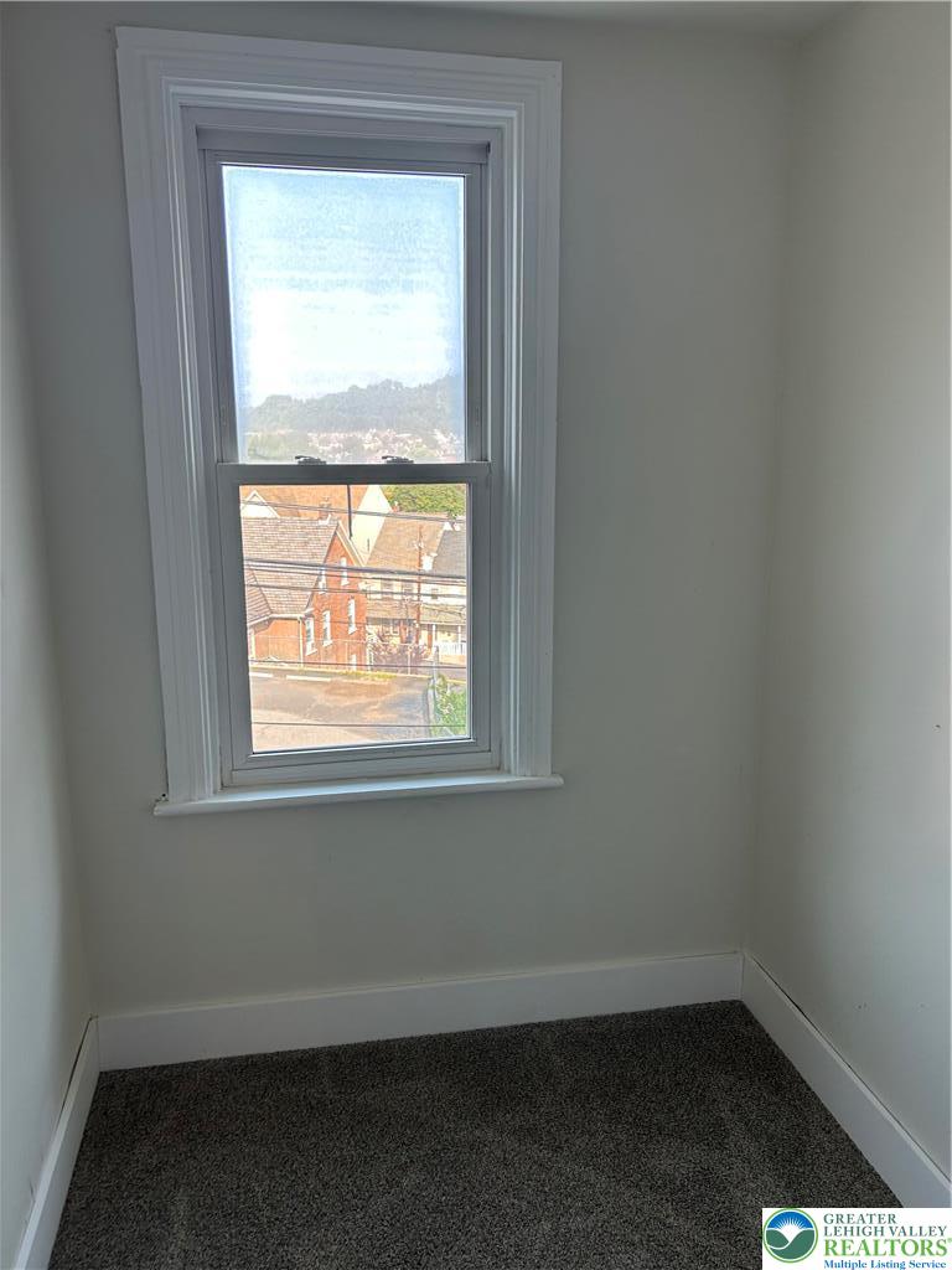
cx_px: 476
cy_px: 635
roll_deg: +0.1
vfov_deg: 67.3
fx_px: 953
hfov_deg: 53.1
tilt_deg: -11.2
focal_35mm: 26
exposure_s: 1/121
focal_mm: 5.7
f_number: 1.5
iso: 50
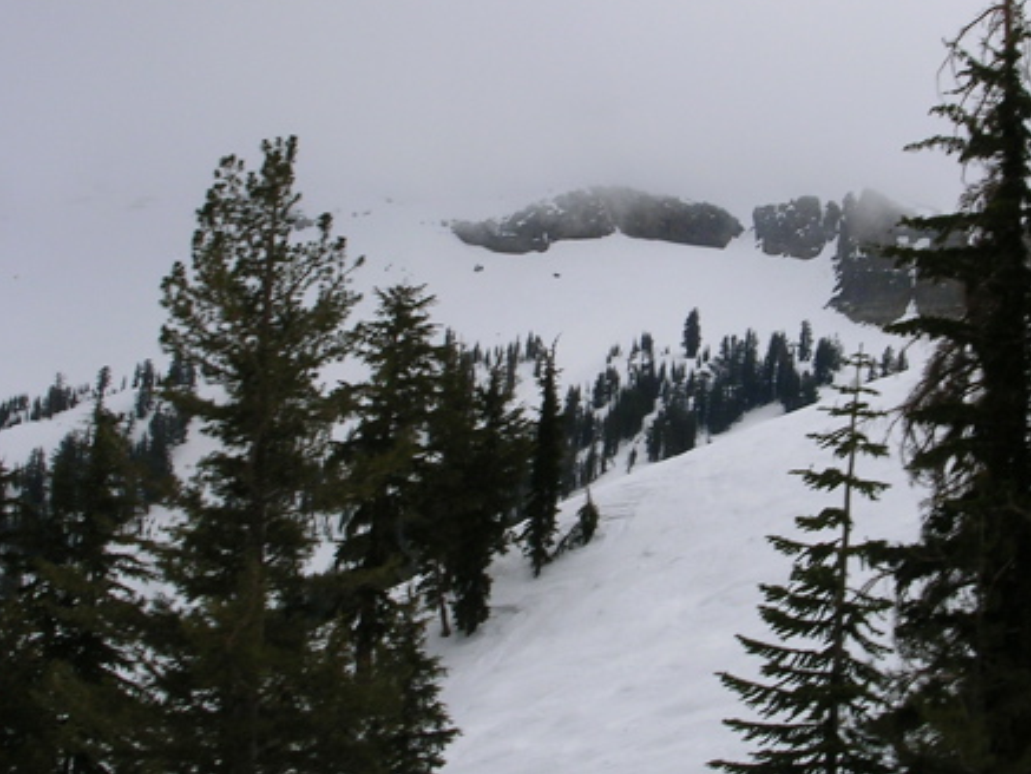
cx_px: 734
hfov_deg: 23.7
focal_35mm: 82
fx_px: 2443
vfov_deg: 18.0
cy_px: 345
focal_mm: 8.5
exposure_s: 1/304
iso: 50
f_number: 6.6
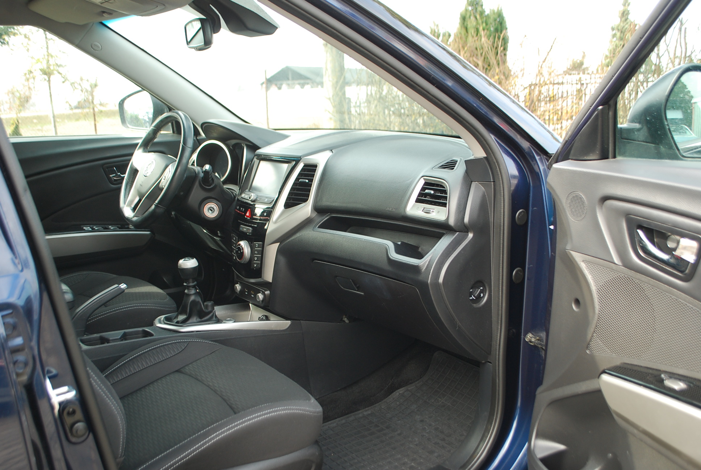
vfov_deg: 37.0
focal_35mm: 36
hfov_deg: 53.1
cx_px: 350
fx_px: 702
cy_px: 235
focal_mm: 24
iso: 220
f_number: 4.2
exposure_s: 1/60
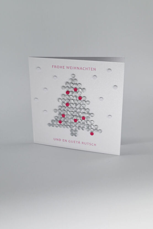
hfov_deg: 34.9
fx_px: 244
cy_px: 114
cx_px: 76
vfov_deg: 50.4
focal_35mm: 38
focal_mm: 25.5
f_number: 7.1
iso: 100
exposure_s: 1/400
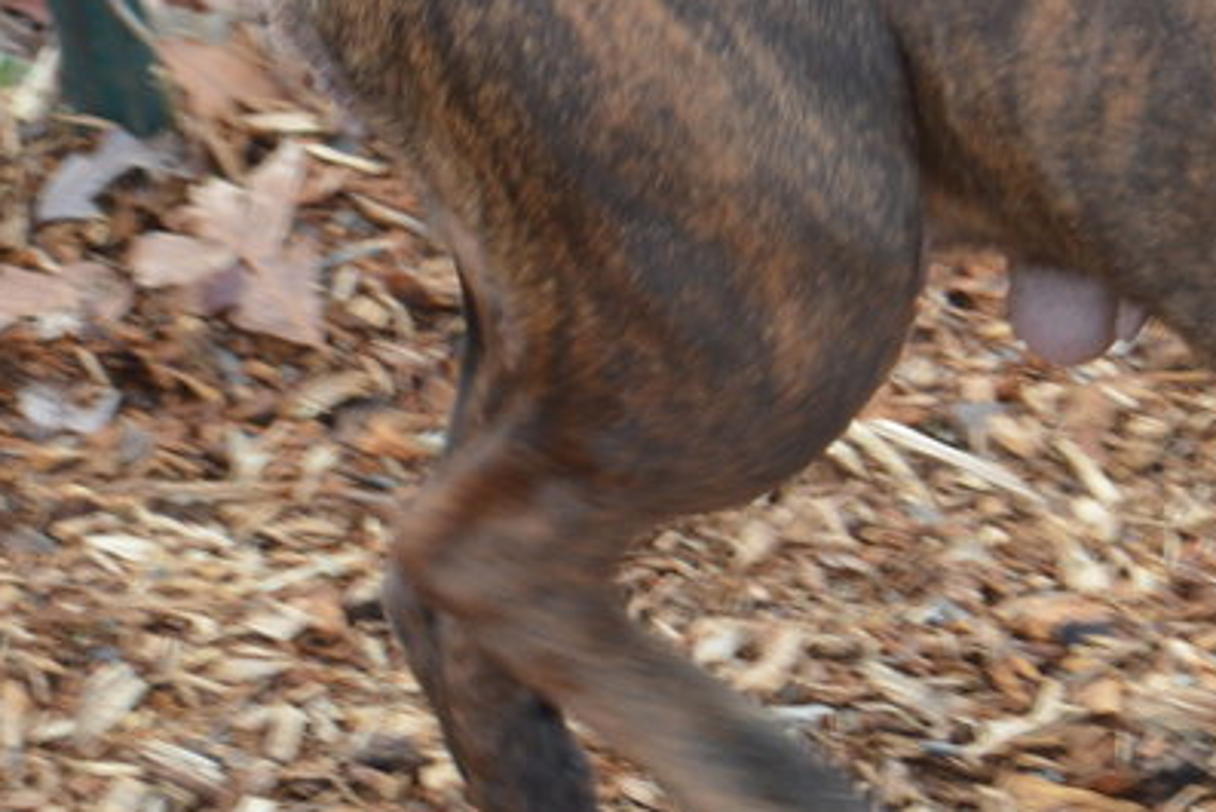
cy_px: 352
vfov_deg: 4.1
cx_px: 1703
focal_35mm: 332
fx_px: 11218
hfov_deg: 6.1
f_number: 5.6
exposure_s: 1/125
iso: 280
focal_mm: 55
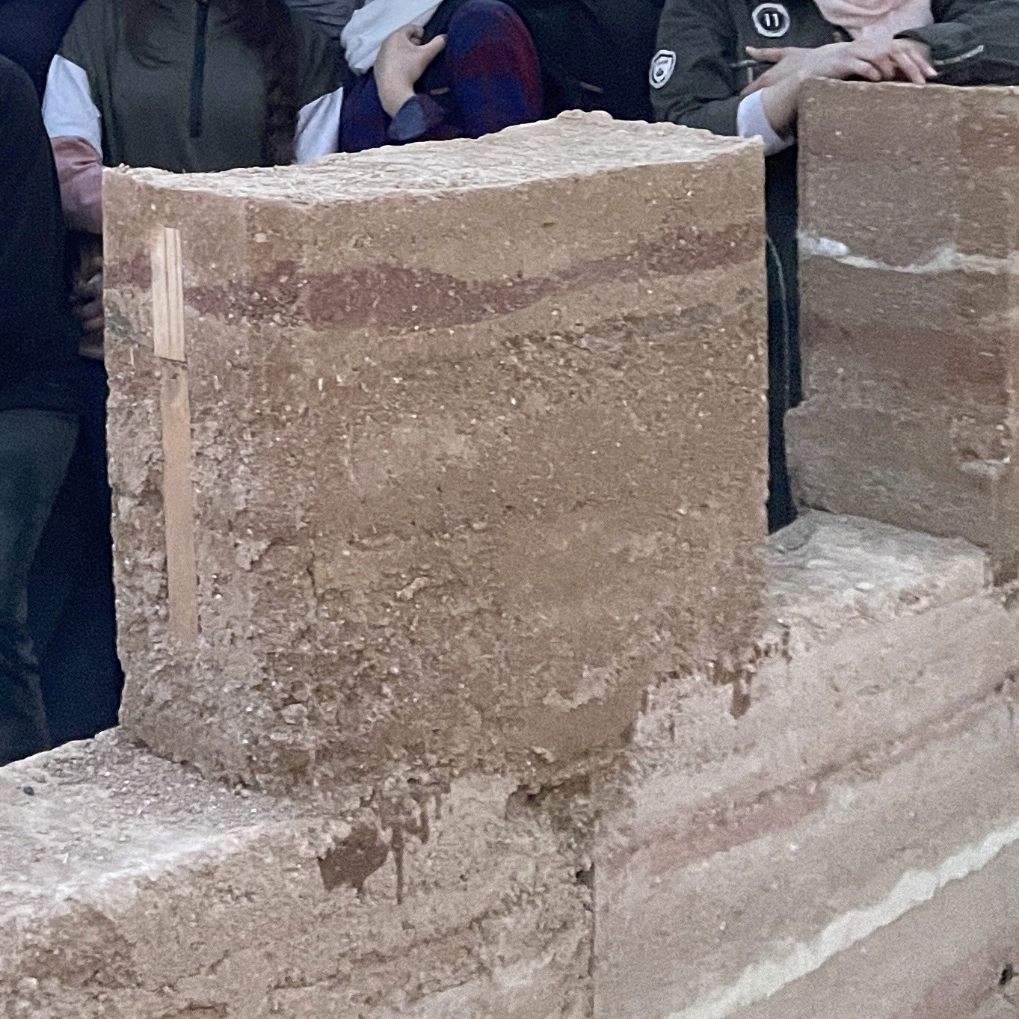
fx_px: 2265
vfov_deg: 23.9
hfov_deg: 24.1
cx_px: -24
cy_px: -67
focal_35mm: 68
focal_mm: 5.1
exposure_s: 1/20
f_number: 1.6
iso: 1000
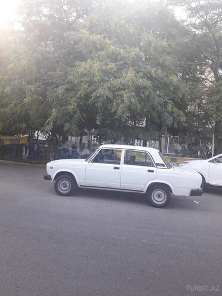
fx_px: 231
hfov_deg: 51.4
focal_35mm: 27
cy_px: 148
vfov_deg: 65.3
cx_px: 111
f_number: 1.9
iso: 40
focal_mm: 3.6
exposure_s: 1/100
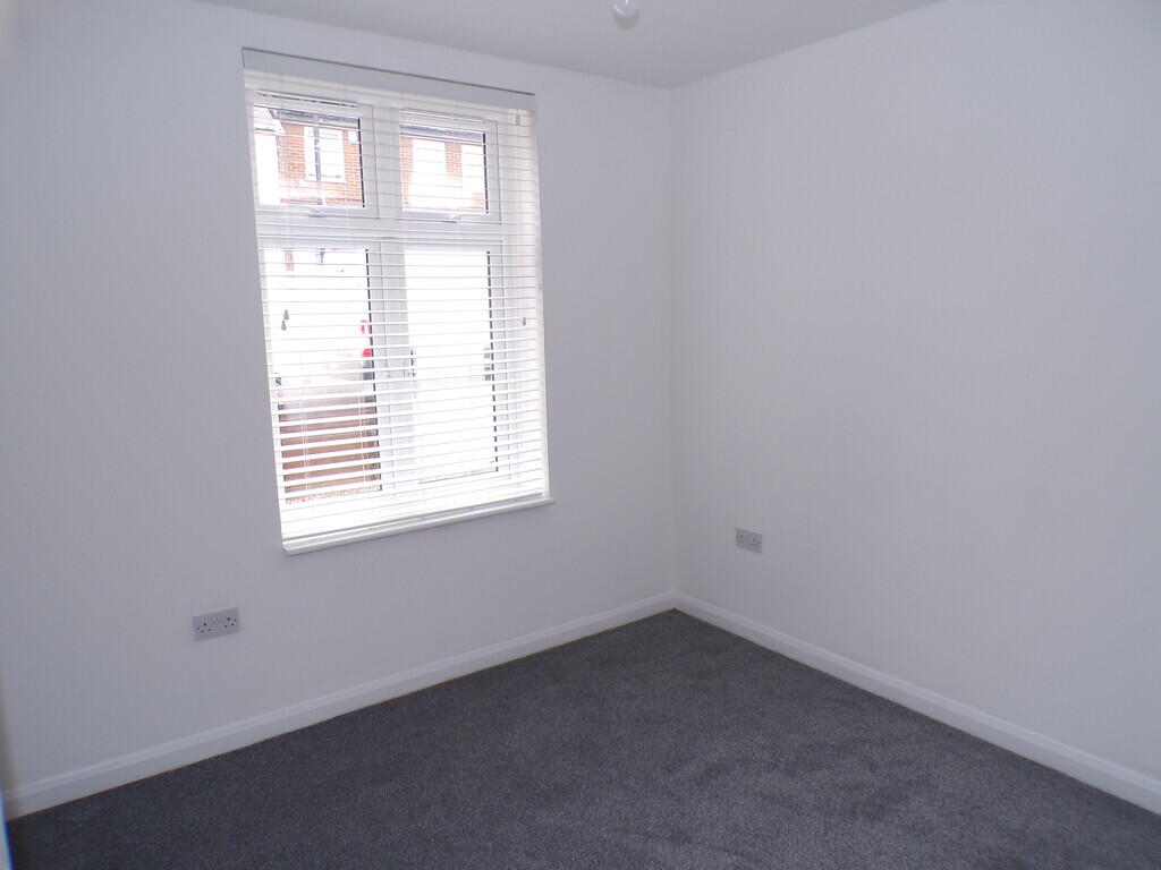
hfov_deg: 71.6
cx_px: 580
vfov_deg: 56.8
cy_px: 435
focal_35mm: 24
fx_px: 805
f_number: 3
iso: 100
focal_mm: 4.3
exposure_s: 1/40
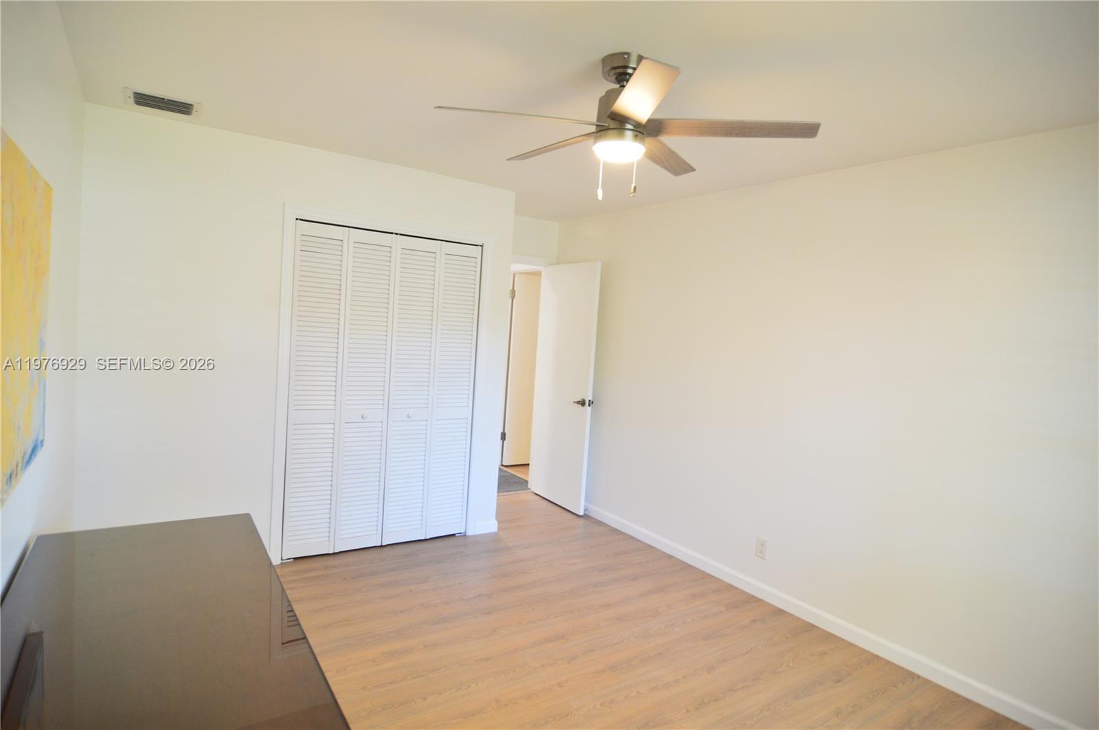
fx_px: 549
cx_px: 550
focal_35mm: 18
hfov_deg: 90.1
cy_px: 365
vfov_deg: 67.3
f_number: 4
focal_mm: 12
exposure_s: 1/20
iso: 450
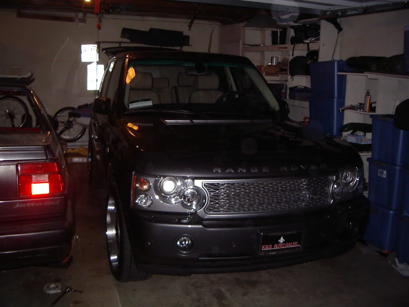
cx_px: 204
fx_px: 449
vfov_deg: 37.7
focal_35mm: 38
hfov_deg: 49.0
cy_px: 154
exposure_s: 1/60
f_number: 2.6
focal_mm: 5.8
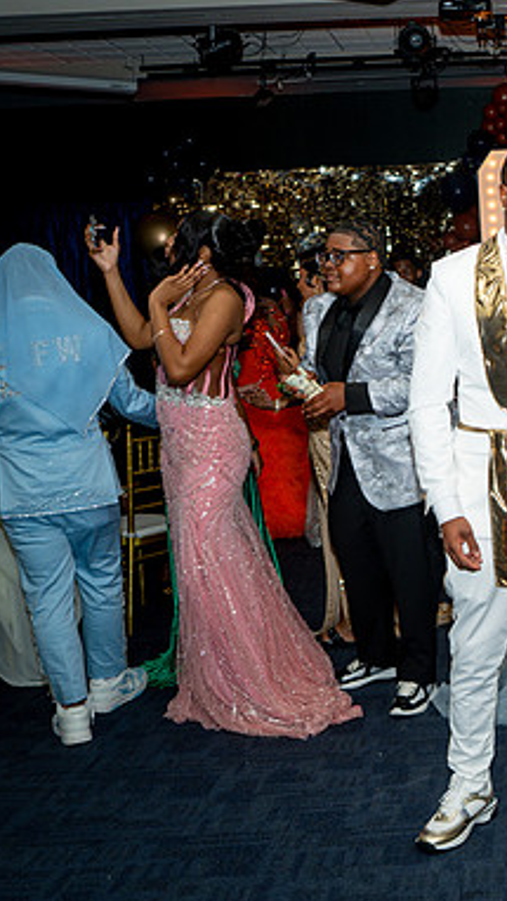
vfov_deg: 44.6
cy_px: 452
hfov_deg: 23.3
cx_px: 639
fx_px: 1099
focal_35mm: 46
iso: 400
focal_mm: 28
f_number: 3.5
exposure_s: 1/125
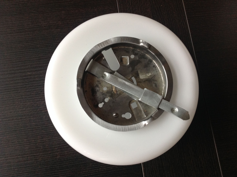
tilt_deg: -76.9
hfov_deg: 52.7
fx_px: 239
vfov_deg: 40.6
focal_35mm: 35
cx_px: 118
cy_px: 88
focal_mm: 4.28
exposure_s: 1/15
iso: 125
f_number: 2.4
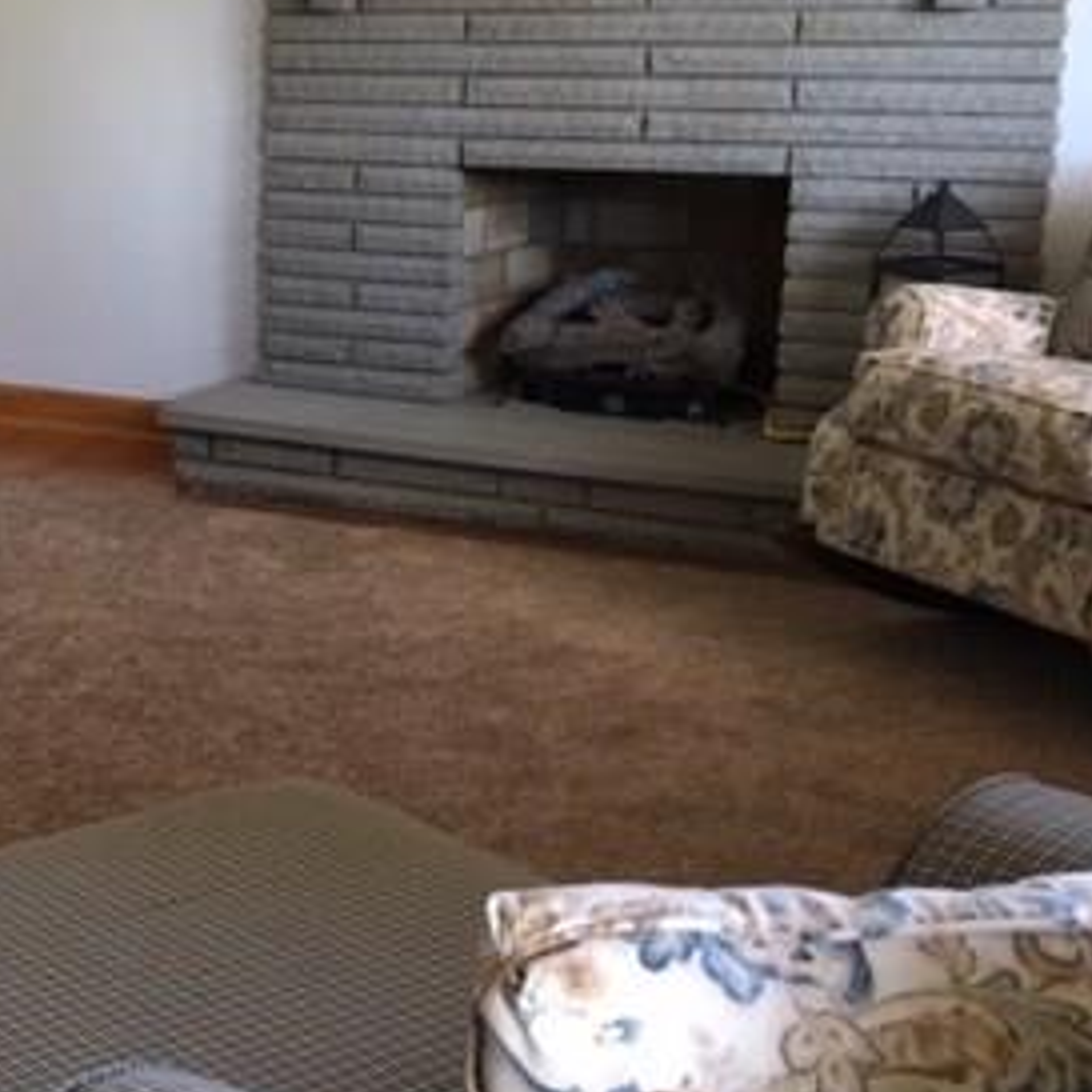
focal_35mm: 60
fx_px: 2141
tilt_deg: -9.7
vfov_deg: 28.5
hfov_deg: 25.9
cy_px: 380
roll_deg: +1.0
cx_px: -176
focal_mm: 4.15
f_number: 2.2
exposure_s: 1/30
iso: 100
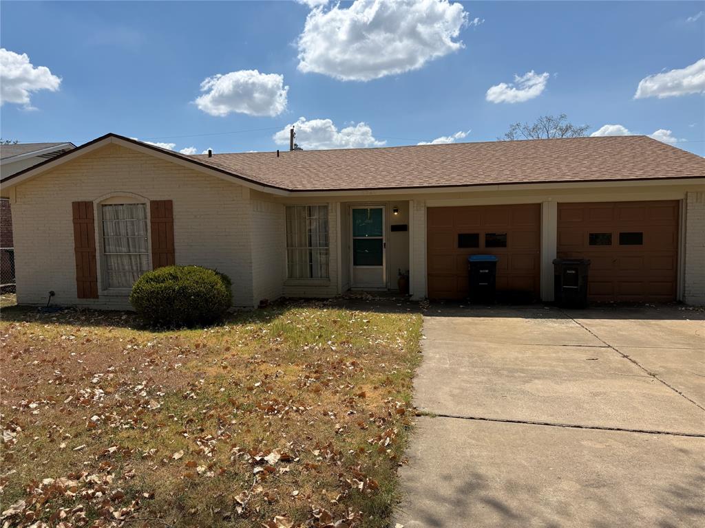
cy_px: 264
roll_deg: +1.2
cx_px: 352
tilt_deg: -2.8
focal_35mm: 24
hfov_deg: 71.6
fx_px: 489
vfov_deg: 56.8
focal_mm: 6.76
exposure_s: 1/7353
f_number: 1.78
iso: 80
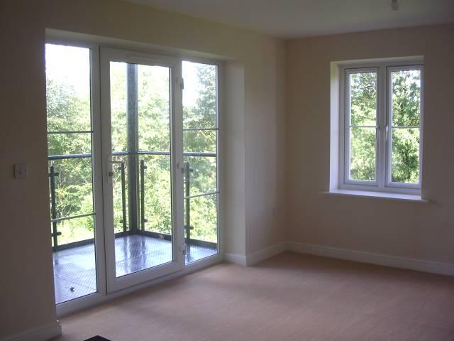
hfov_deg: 49.0
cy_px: 170
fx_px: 498
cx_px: 227
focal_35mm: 38
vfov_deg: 37.7
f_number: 2.8
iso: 100
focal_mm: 5.8
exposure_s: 1/73.1
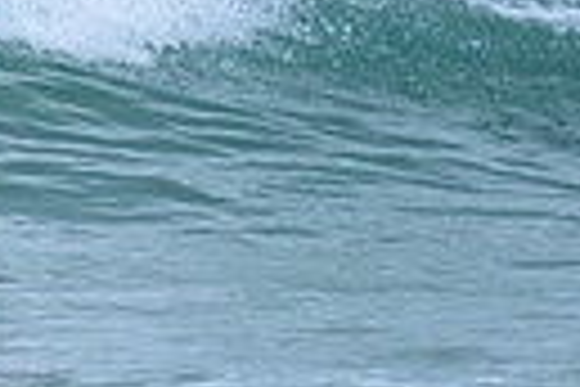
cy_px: -437
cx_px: -190
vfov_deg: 0.4
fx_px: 52373
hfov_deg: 0.6
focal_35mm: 3251
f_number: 8
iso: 2200
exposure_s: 1/2000
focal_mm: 560
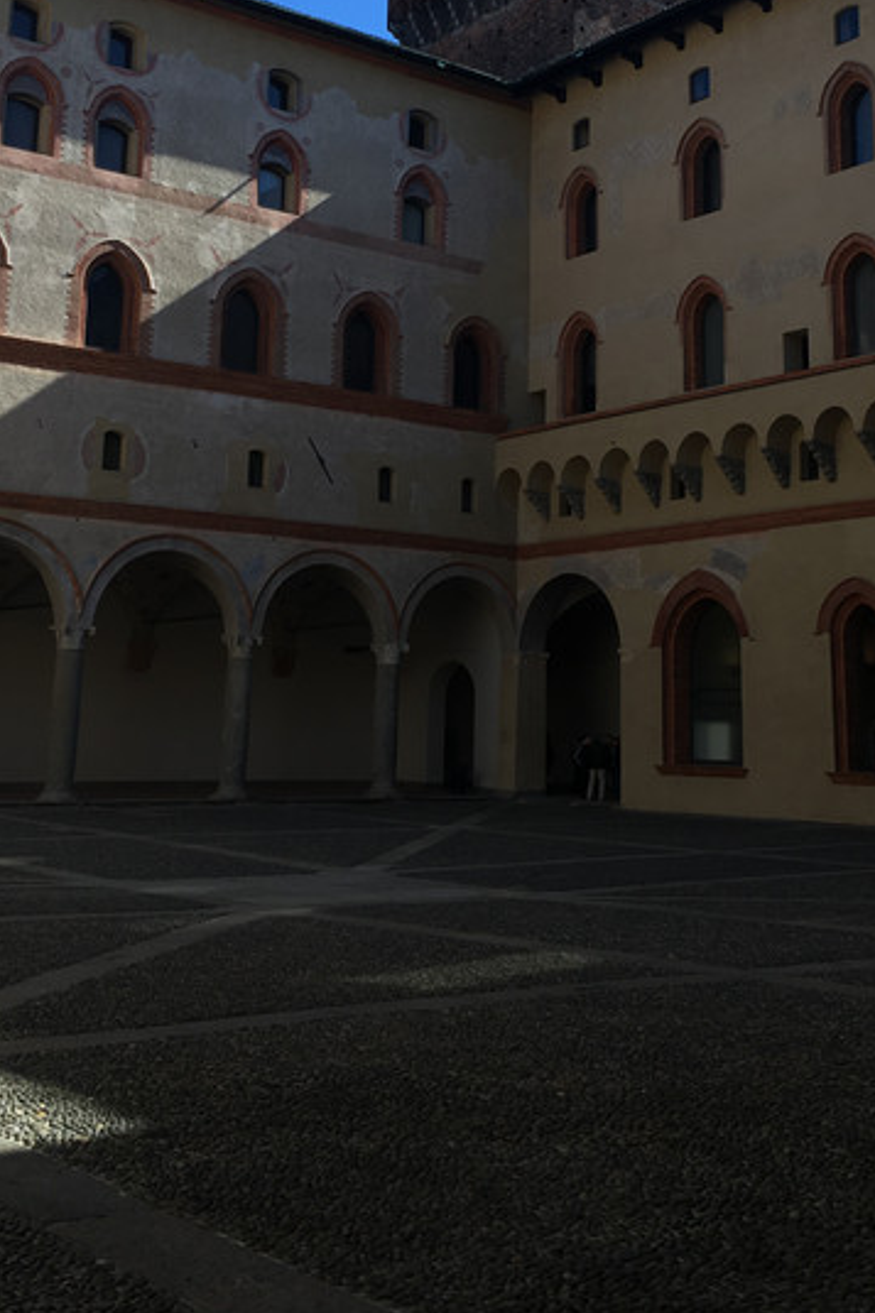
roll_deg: -0.7
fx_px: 1642
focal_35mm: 45
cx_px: 458
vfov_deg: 42.5
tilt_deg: +13.3
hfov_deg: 29.8
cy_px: 355
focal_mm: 4.15
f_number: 2.2
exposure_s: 1/605
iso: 25
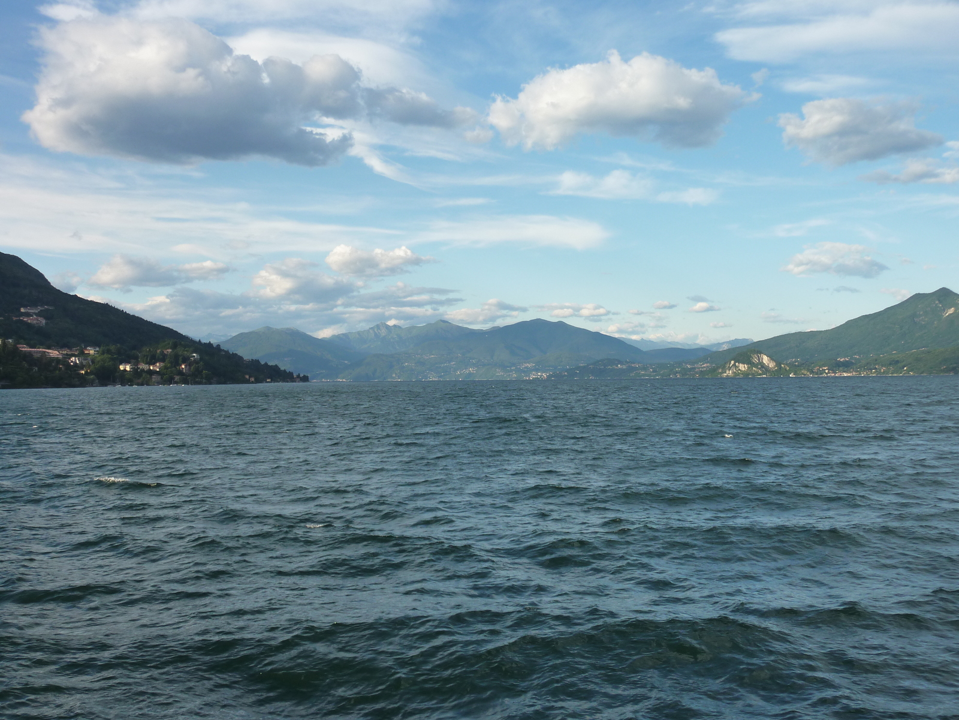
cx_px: 480
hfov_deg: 52.6
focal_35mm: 35
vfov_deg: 40.7
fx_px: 970
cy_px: 360
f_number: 4
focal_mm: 5.7
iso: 125
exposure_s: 1/400
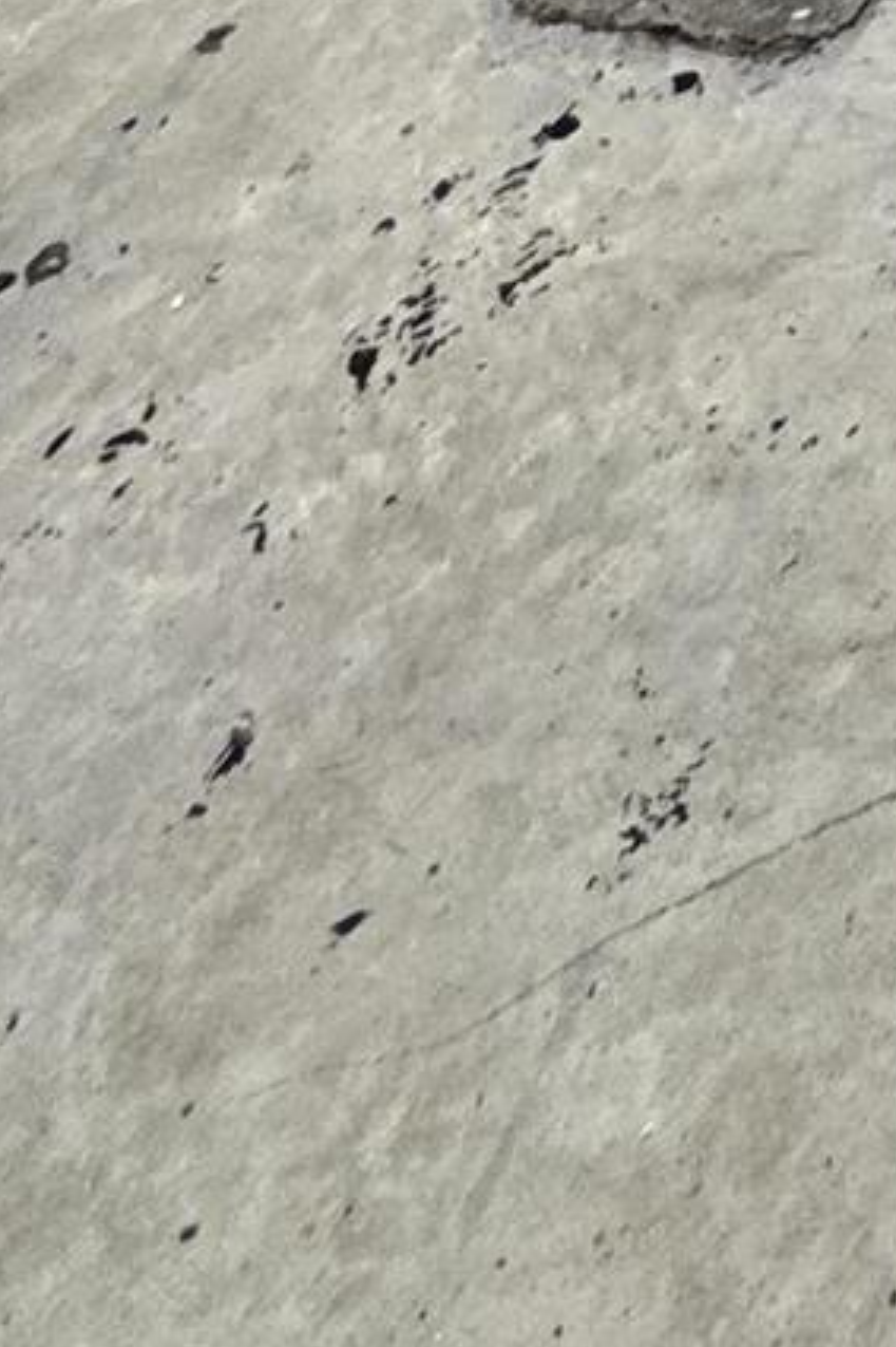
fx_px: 2952
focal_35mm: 79
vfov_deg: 15.0
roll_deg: +0.6
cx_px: 2058
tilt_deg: -9.8
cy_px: -1895
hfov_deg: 13.4
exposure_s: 1/2415
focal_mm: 2.22
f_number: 2.2
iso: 50
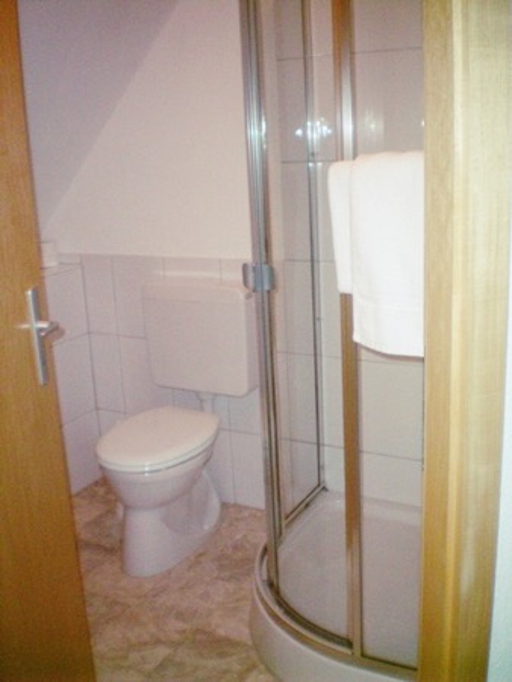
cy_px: 341
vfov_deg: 49.0
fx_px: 749
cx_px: 256
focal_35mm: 38
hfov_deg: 37.8
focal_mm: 6.3
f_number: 3.1
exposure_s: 1/60
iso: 200
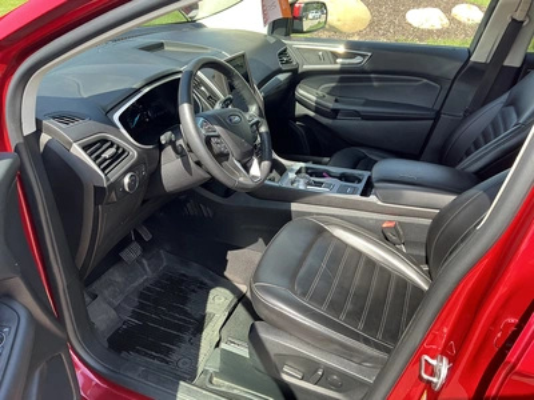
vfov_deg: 49.7
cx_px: 267
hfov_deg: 63.4
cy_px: 200
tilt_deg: -27.7
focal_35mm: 28
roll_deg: -8.6
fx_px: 432
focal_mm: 3
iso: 20
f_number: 1.8
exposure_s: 1/129
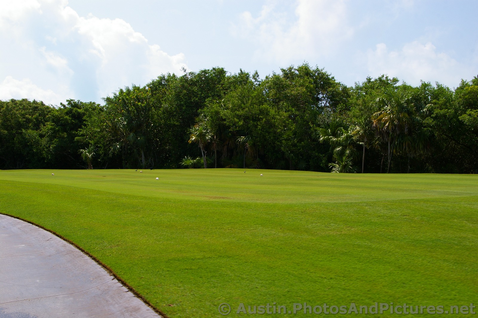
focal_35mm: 42
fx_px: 557
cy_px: 159
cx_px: 239
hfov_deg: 46.4
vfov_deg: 31.8
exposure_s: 1/250
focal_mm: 28
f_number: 11
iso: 200
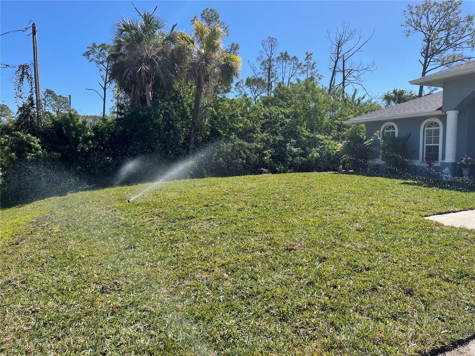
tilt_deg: +4.4
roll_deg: -1.3
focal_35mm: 26
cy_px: 178
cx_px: 238
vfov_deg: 53.1
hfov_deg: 67.3
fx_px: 357
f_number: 1.6
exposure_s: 1/2353
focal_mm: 4.2
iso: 32
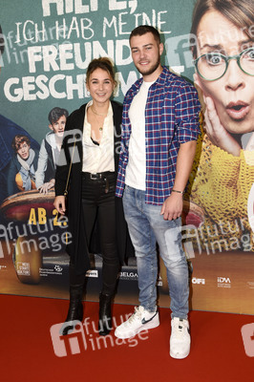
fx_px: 329
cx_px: 127
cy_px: 191
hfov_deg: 42.3
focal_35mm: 31
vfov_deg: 60.3
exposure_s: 1/125
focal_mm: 31
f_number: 6.3
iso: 640
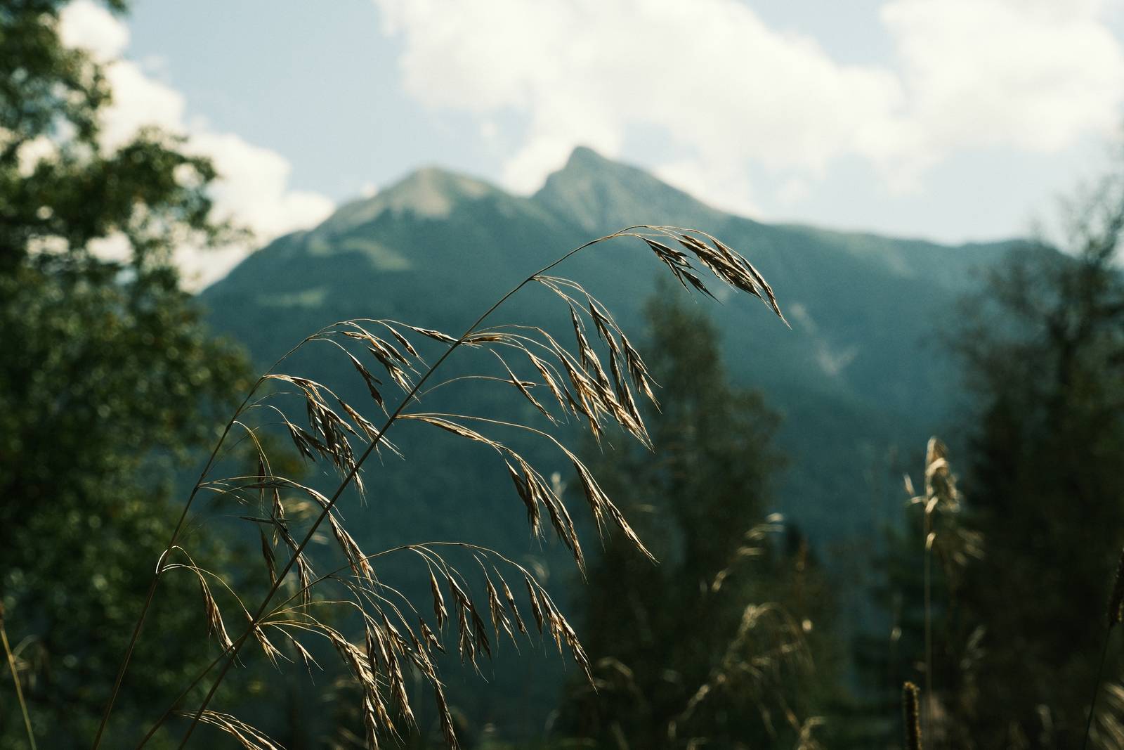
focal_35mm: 76
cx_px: 562
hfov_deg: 26.6
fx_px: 2373
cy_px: 375
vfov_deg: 18.0
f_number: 9
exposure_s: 1/800
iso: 640
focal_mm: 50.5
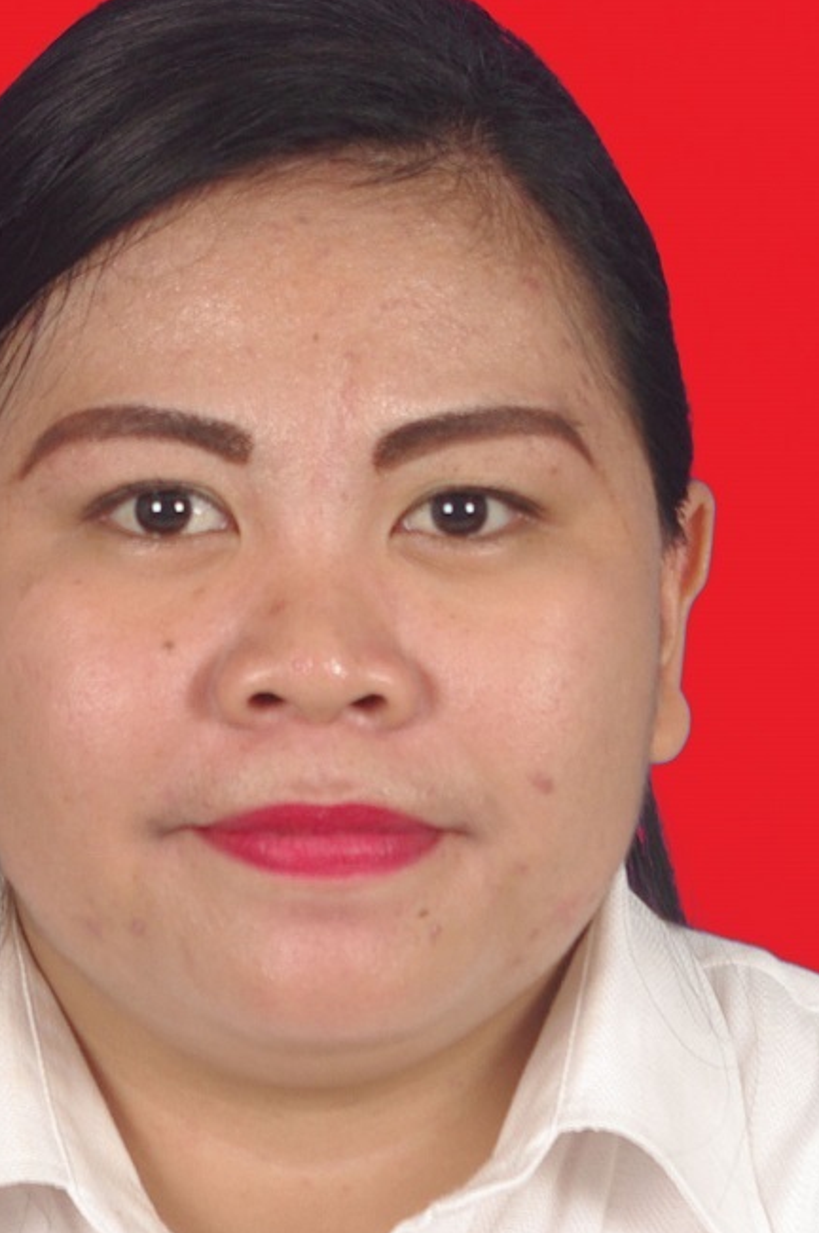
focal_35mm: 139
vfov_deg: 14.8
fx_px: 4753
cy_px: 802
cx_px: 284
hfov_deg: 9.8
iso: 160
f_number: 8
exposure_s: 1/125
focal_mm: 50
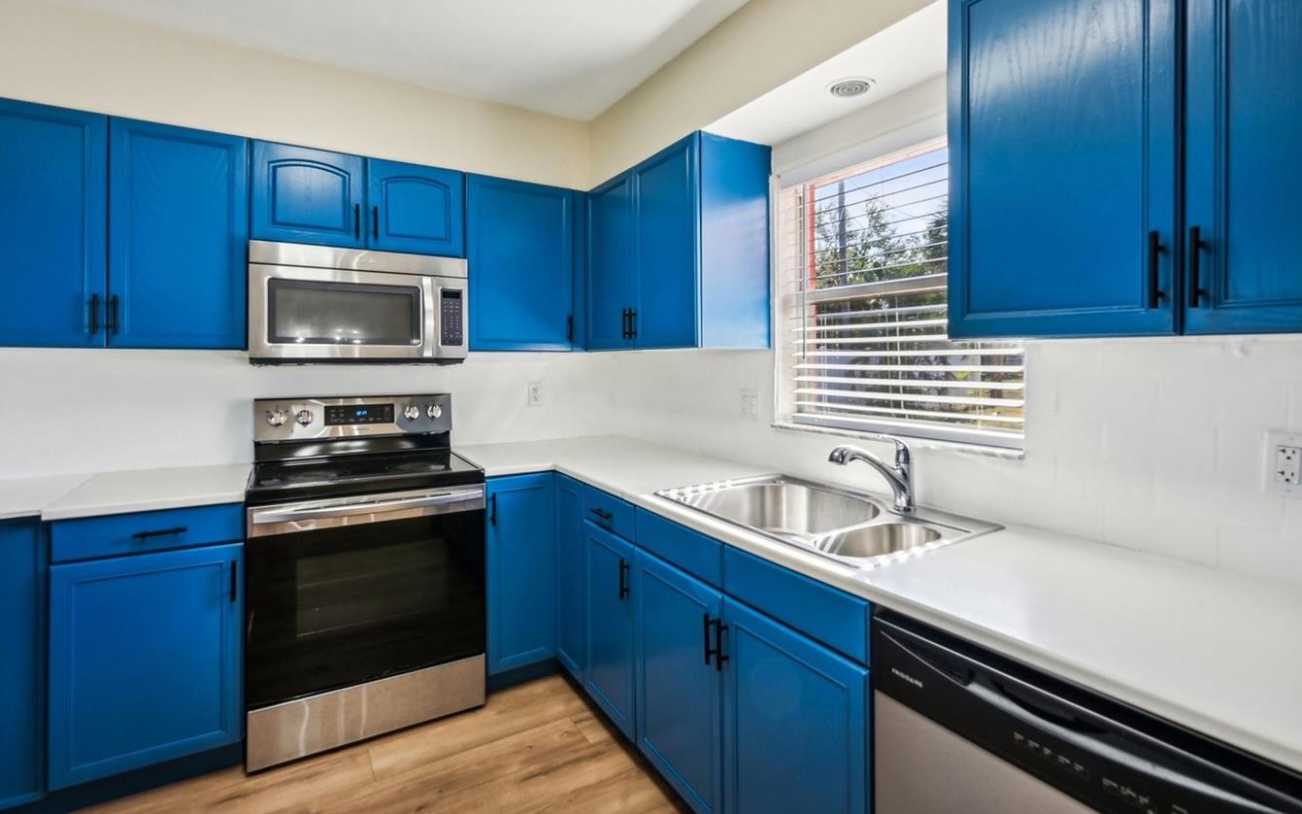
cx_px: 661
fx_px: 603
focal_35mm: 17
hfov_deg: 94.4
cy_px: 350
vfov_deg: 67.7
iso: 400
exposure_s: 1/80
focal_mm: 14
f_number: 8
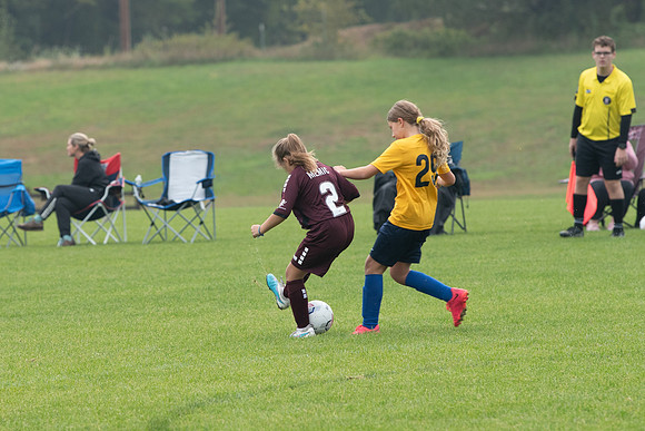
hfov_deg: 6.2
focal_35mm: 334
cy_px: 190
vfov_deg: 4.1
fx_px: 5991
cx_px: 203
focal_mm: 200
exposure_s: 1/500
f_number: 5
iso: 640
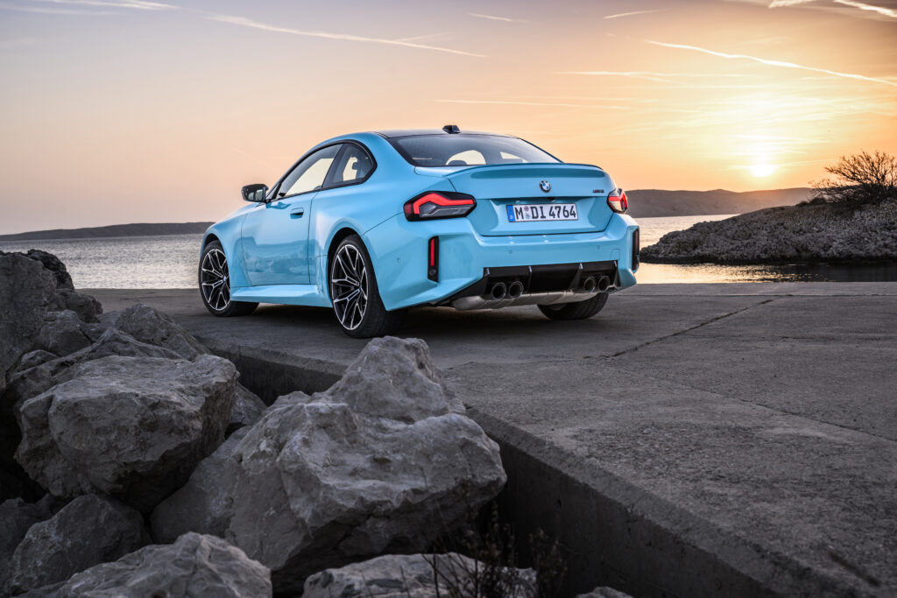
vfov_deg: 31.2
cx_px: 448
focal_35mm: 43
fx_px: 1071
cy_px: 299
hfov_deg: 45.4
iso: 50
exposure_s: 1/25
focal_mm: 43
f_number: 6.3
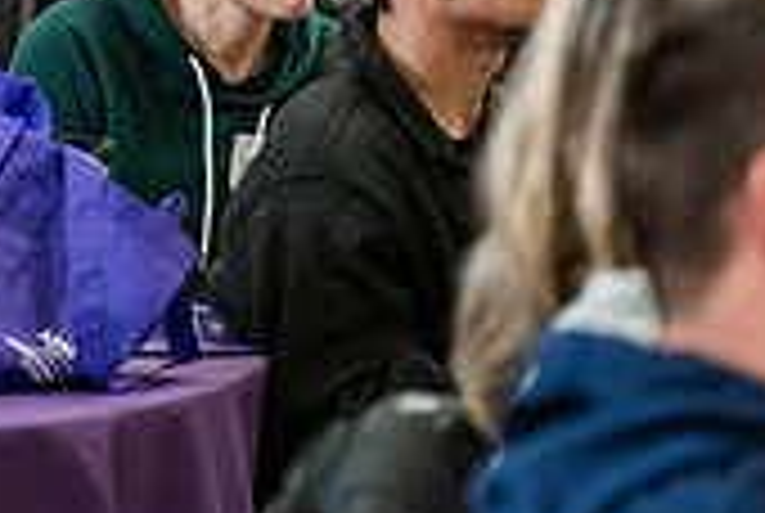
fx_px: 8110
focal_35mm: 381
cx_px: -531
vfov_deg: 3.6
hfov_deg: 5.3
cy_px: -65
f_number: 3.2
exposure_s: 1/160
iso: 1600
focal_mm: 112
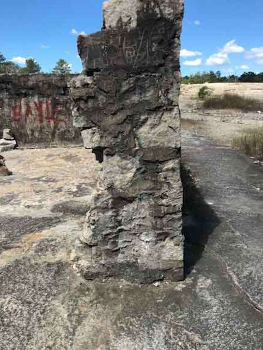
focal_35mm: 29
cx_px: 134
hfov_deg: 48.2
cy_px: 181
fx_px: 294
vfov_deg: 61.6
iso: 20
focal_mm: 3.99
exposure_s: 1/1546
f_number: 1.8
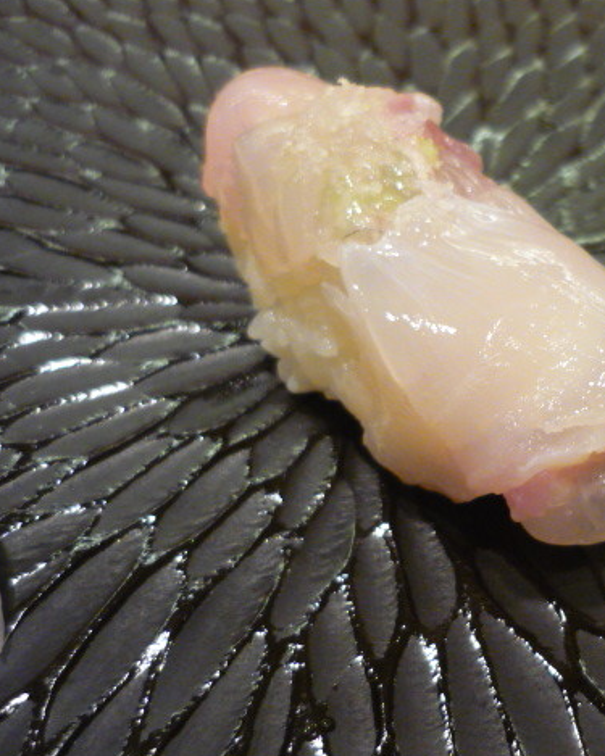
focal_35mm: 44
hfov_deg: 33.0
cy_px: 377
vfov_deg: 42.0
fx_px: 985
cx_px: 500
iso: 400
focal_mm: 5.5
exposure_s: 1/25
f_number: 2.8
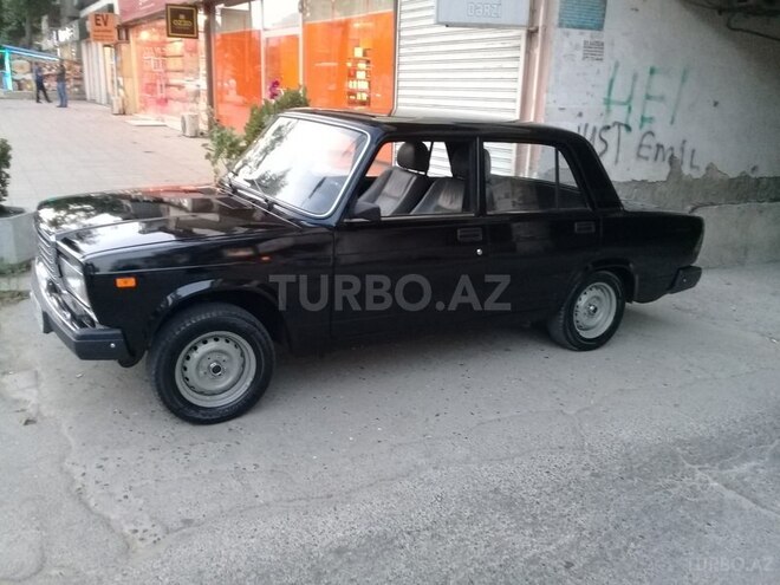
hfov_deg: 58.4
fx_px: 699
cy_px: 292
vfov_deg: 45.4
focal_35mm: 31
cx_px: 390
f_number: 2.2
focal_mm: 3.3
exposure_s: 1/30
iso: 200
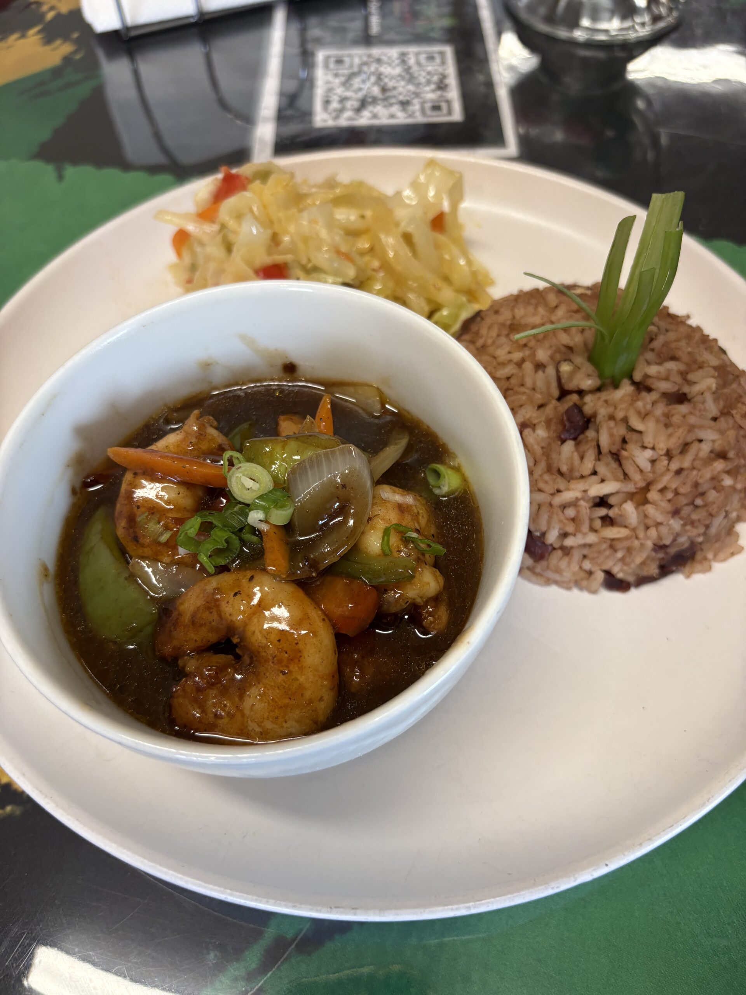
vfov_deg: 67.3
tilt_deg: -55.5
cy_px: 498
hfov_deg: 53.1
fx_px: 747
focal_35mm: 26
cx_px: 373
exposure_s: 1/120
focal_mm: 5.96
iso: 125
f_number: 1.6
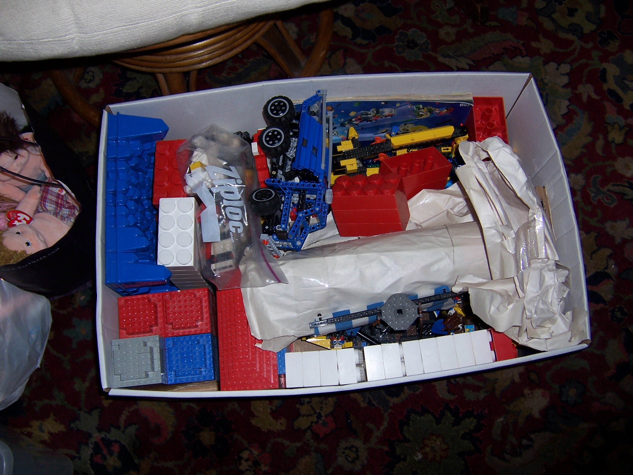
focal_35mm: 33
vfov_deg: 42.9
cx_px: 316
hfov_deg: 55.4
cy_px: 238
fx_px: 603
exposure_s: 1/60
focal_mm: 5.5
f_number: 2.8
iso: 80
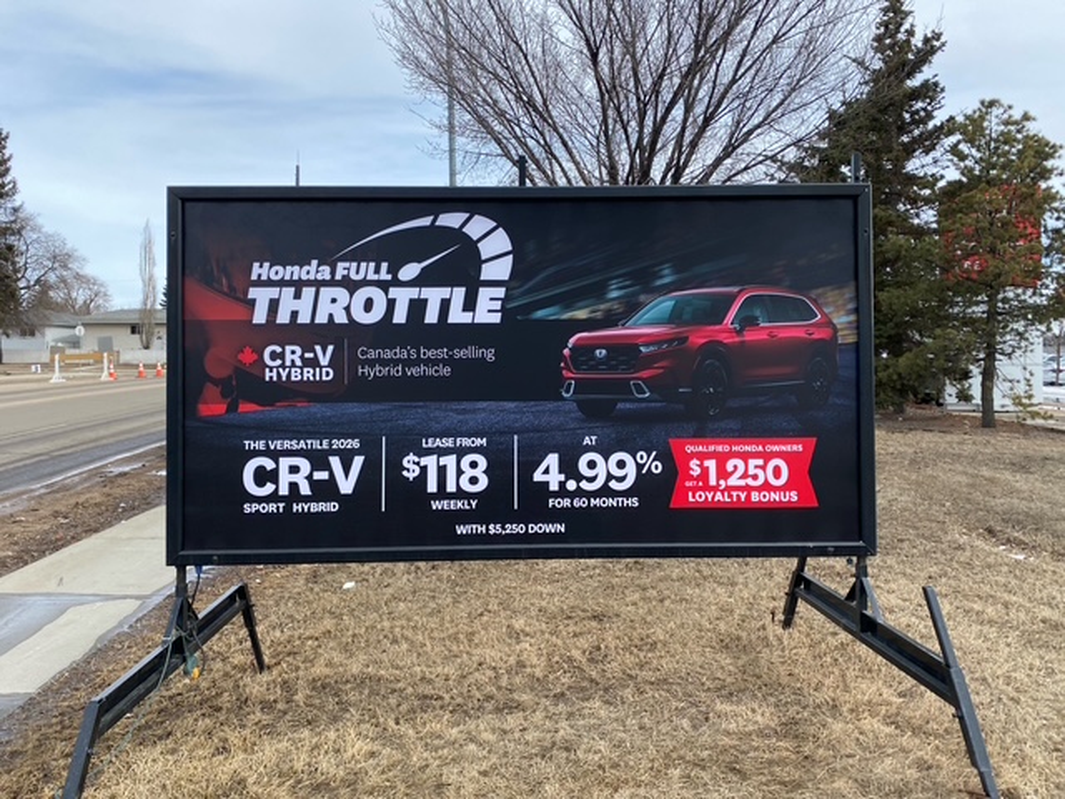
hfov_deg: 67.3
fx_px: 800
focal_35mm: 26
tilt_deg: -2.4
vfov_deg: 53.1
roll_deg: -1.7
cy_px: 400
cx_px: 532
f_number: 1.8
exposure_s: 1/1961
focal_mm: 4.25
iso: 32
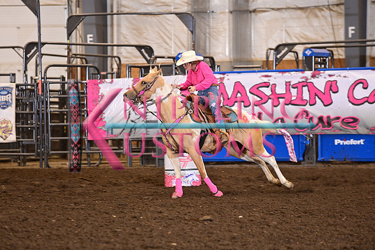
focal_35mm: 200
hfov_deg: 10.3
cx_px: 188
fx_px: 2084
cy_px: 125
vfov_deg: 6.9
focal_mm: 200
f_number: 3.5
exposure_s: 1/250
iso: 1600
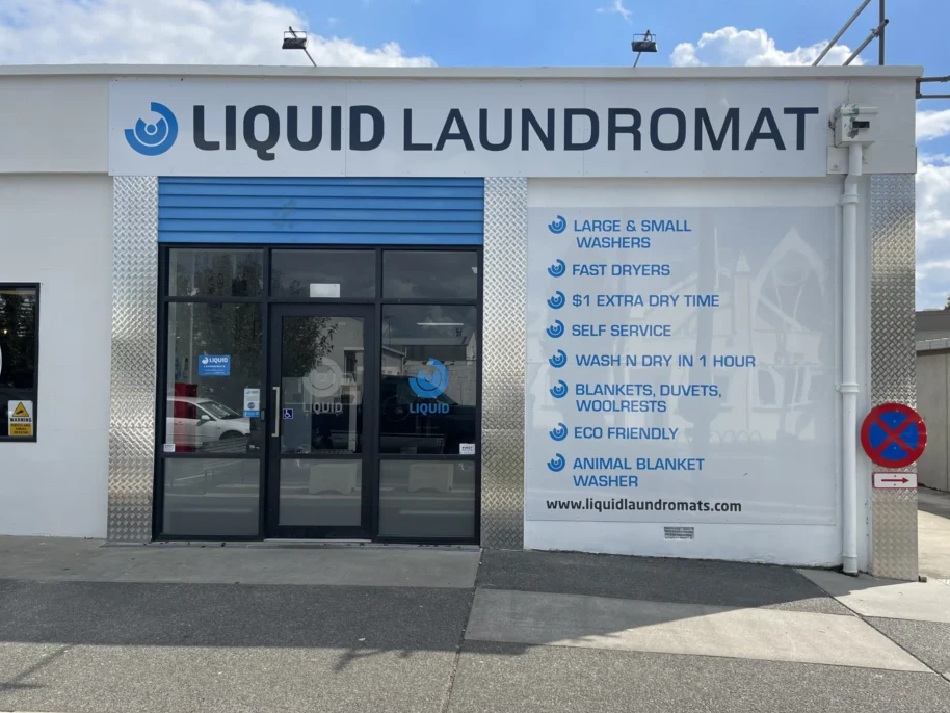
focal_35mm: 28
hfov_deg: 63.3
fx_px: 769
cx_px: 514
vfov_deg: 49.8
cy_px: 363
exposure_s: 1/3788
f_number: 1.6
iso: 32
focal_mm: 5.1
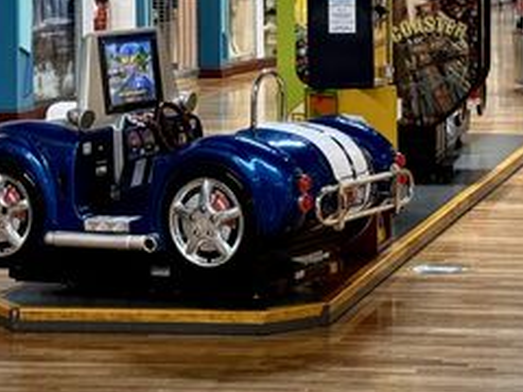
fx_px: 1813
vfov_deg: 12.1
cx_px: 453
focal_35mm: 120
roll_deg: +0.5
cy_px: -59
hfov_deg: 16.2
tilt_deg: +0.3
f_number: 1.78
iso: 160
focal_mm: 6.86
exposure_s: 1/60
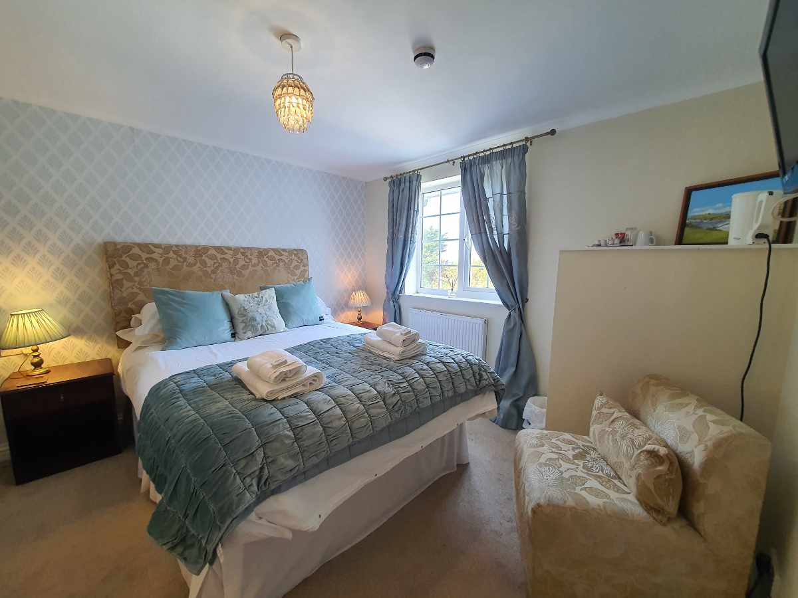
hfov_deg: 106.2
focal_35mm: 13
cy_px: 299
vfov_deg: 89.9
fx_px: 300
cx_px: 399
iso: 100
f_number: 2.2
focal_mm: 1.8
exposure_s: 1/50
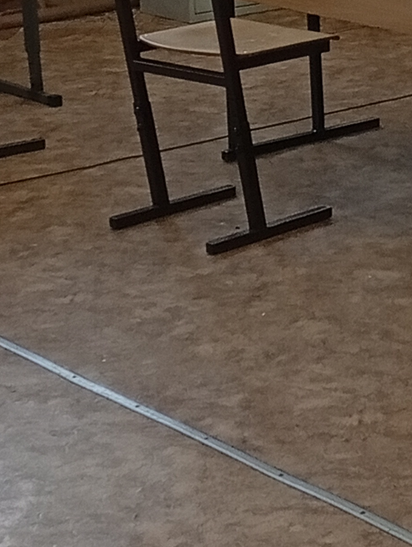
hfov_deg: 10.1
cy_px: -123
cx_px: 452
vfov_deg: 13.2
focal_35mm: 145
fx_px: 2295
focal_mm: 3.98
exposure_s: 1/50
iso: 240
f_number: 1.8
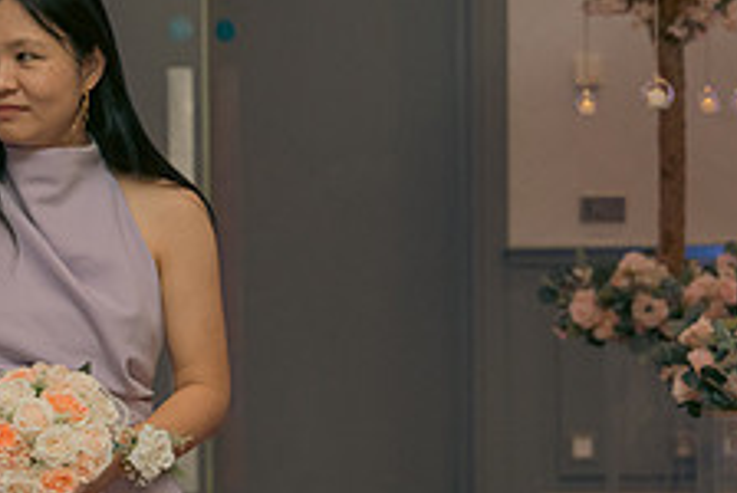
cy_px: 317
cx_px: 132
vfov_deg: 8.4
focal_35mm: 163
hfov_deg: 12.5
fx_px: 3341
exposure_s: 1/160
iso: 2500
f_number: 3.5
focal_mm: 63
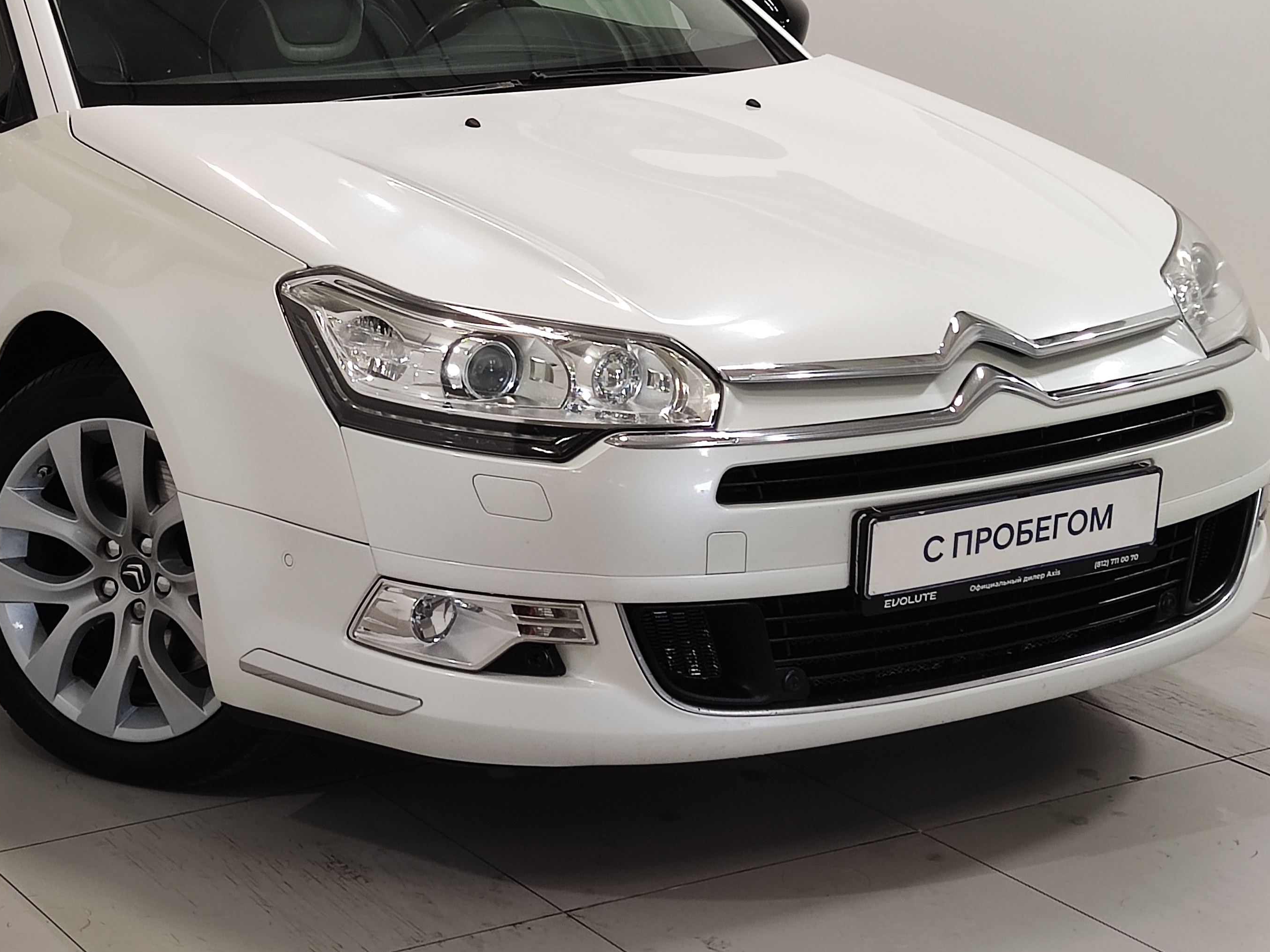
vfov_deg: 19.6
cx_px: 449
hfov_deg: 25.9
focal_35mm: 75
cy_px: 315
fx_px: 2752
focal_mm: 4.74
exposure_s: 1/50
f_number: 1.79
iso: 120
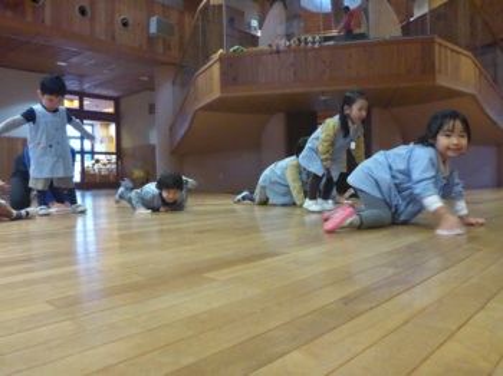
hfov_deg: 63.5
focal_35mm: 28
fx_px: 407
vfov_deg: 49.7
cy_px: 188
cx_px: 252
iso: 1600
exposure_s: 1/60
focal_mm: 4.9
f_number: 3.3
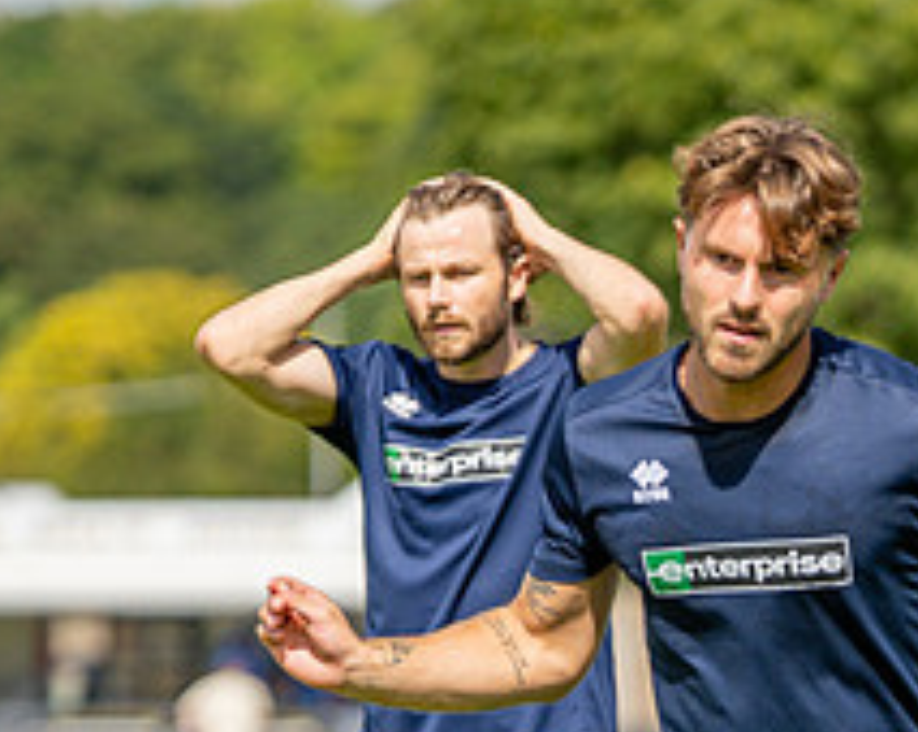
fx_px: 10261
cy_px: 943
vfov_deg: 4.1
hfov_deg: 5.1
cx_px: 812
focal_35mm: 378
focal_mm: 85
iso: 80
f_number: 1.6
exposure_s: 1/6400
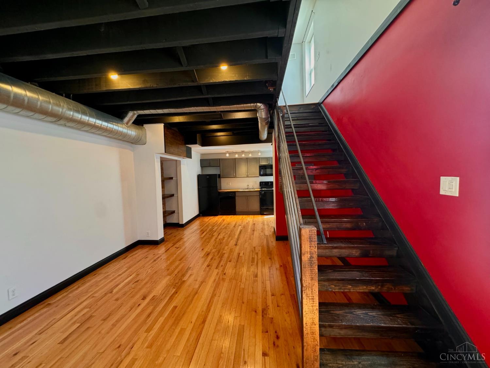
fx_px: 198
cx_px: 245
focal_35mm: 14
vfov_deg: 85.7
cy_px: 184
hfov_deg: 102.1
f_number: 2.2
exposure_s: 1/60
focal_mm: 2.22
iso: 320
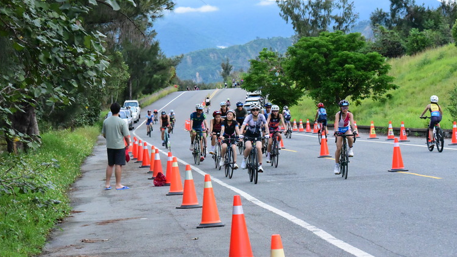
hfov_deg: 16.5
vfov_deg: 9.3
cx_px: 228
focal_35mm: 130
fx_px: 1575
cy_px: 121
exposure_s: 1/2000
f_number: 11
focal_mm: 120
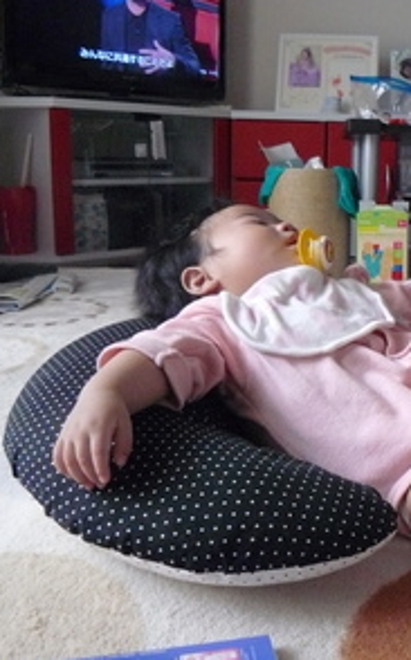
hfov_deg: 24.0
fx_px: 935
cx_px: 380
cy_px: 330
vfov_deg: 38.9
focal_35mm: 52
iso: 400
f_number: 2.8
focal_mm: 6
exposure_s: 1/30
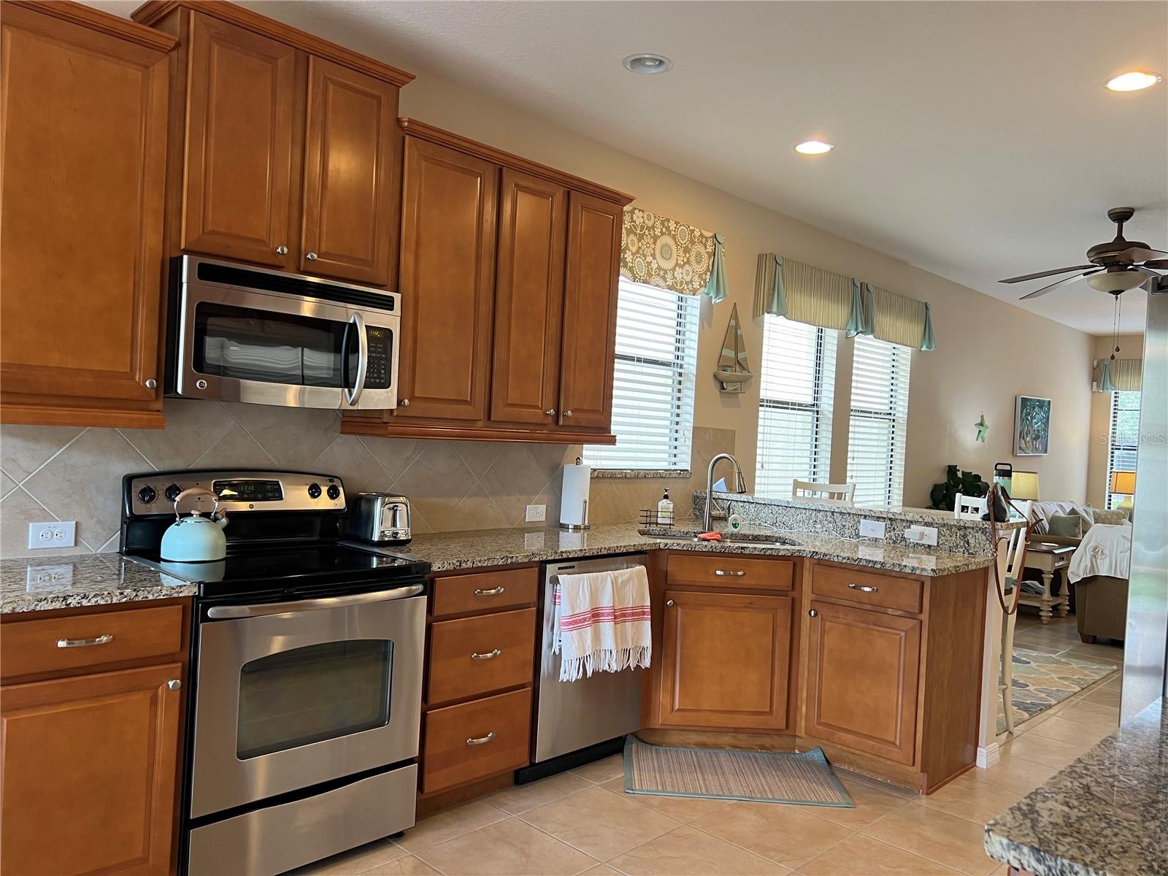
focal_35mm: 26
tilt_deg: -0.9
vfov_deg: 53.1
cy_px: 438
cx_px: 584
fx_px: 877
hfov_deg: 67.3
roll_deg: -2.4
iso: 100
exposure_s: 1/60
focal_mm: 5.7
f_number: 1.5
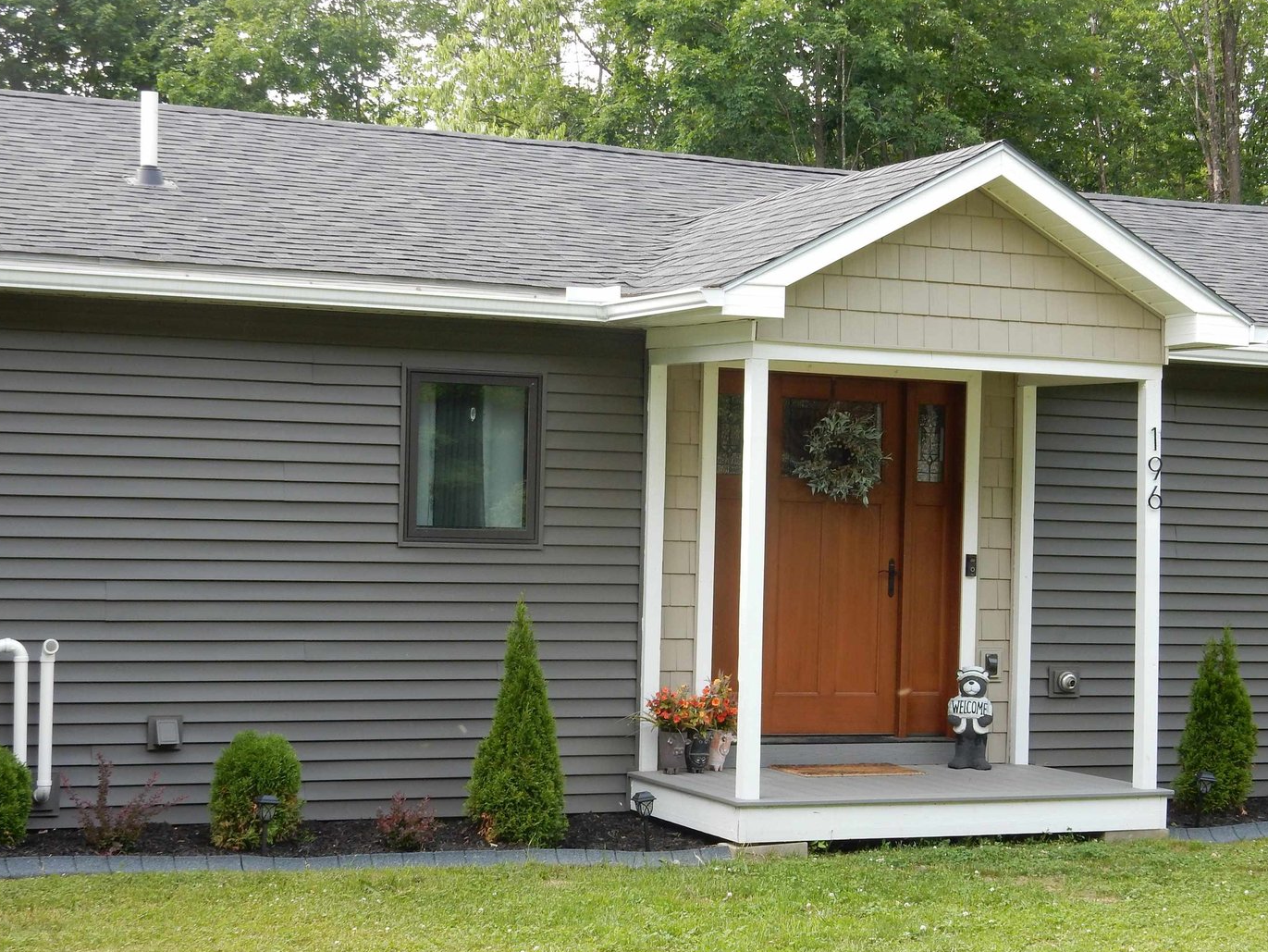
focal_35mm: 70
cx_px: 726
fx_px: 2565
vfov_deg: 21.0
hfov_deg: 27.7
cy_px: 475
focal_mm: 10.7
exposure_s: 1/125
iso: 125
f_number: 4.5
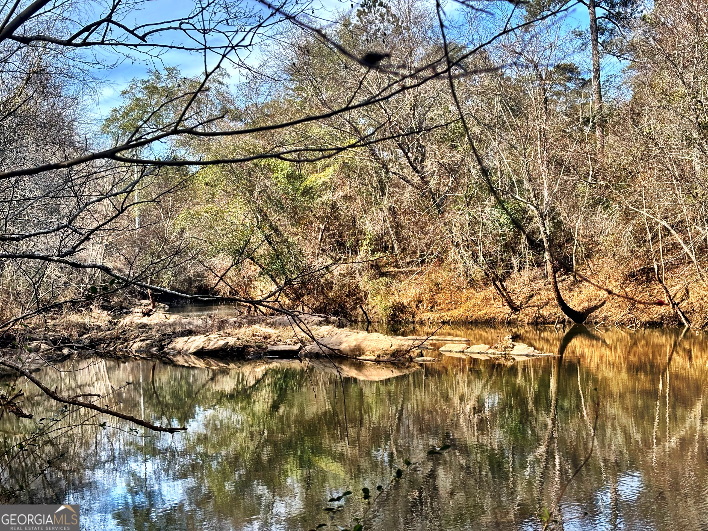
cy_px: 266
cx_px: 354
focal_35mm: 52
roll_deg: +2.3
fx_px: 1064
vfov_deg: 28.0
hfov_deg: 36.8
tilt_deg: +0.6
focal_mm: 5.96
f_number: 1.6
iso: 32
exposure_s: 1/711
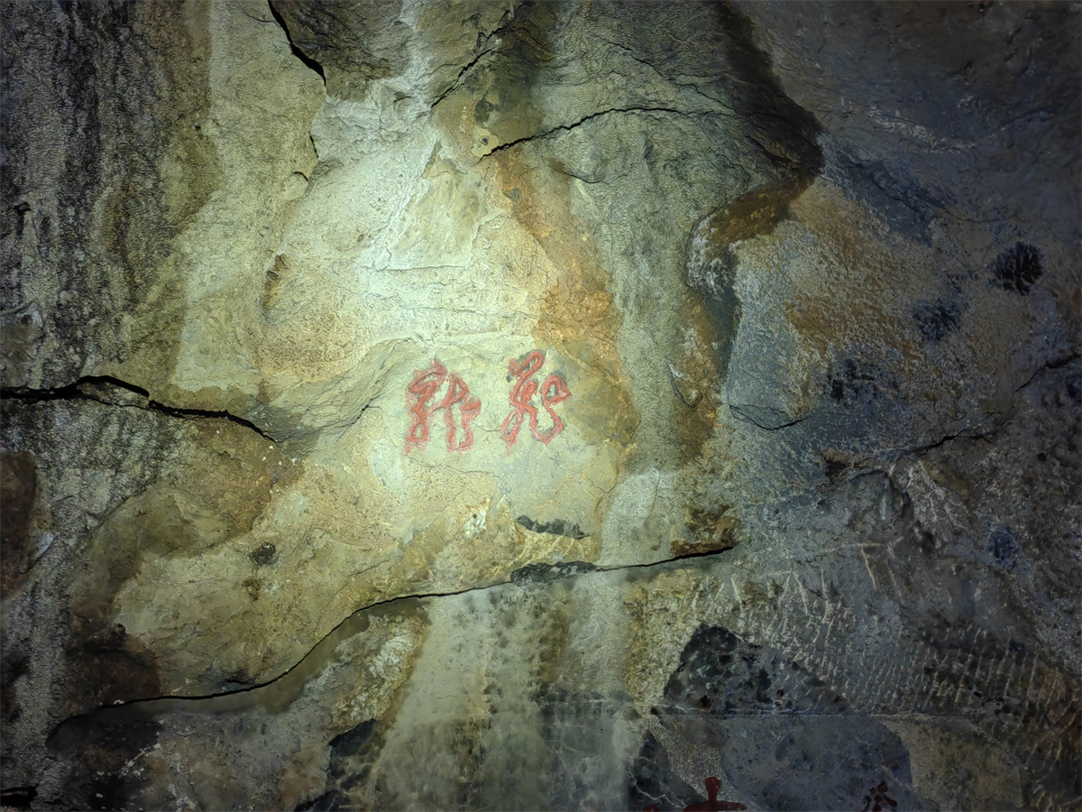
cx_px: 541
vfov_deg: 28.6
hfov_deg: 37.5
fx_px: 1594
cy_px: 406
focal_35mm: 51
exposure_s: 1/33.1
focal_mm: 5.54
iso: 160
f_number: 1.8
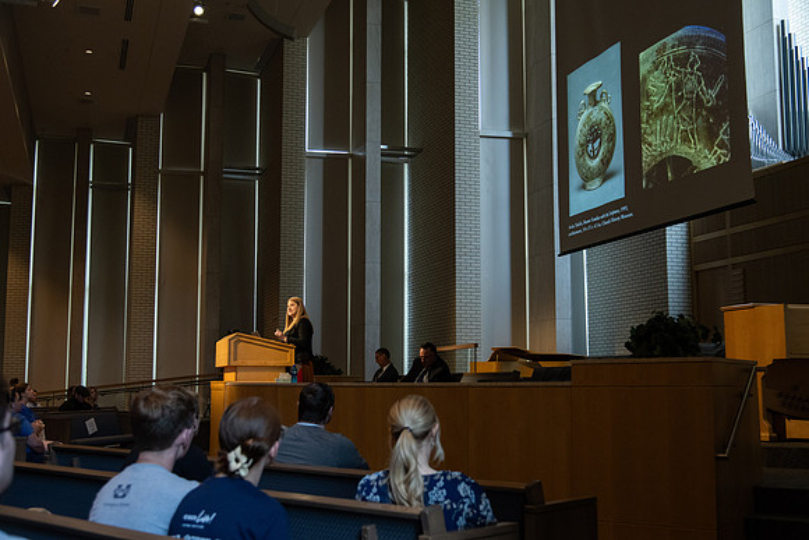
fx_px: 906
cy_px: 270
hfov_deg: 48.1
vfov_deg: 33.2
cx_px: 404
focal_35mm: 40
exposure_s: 1/250
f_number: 4
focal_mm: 40
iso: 2000
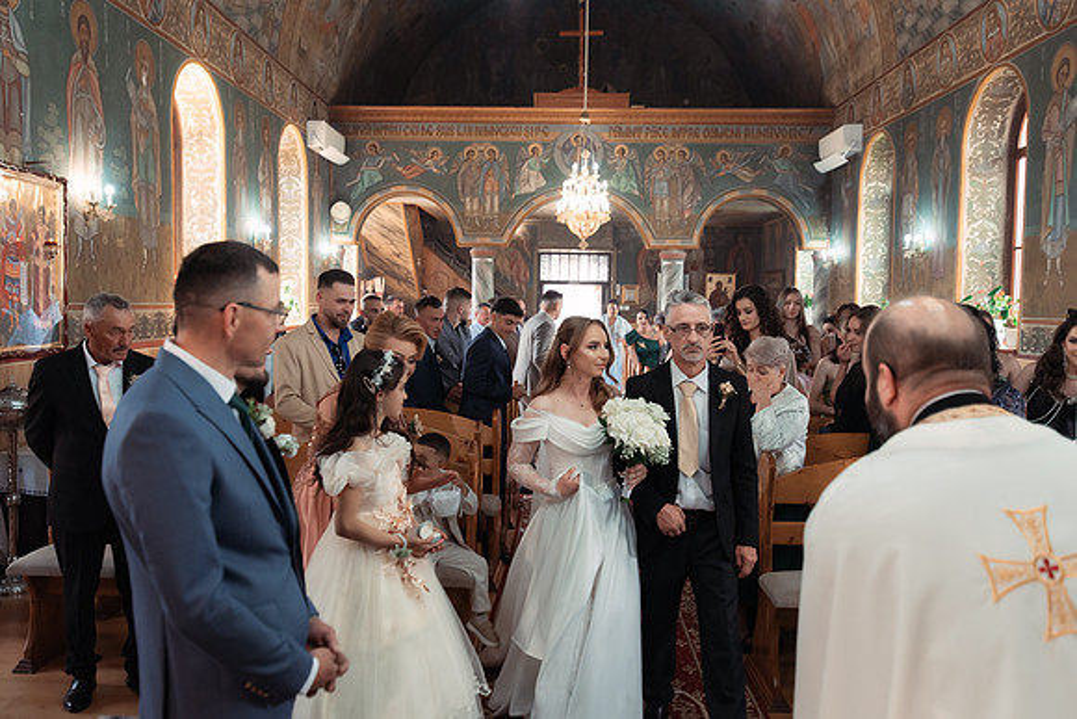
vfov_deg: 42.2
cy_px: 359
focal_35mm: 31
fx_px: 930
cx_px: 528
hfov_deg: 60.1
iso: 1250
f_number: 2.8
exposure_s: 1/200
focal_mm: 30
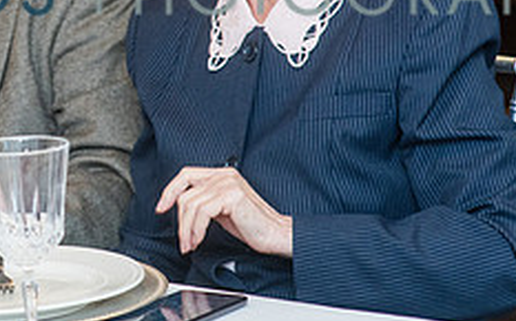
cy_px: -14
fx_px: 3034
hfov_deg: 9.7
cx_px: 18
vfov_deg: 6.0
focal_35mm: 216
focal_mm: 85
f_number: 3.2
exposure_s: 1/160
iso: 1250
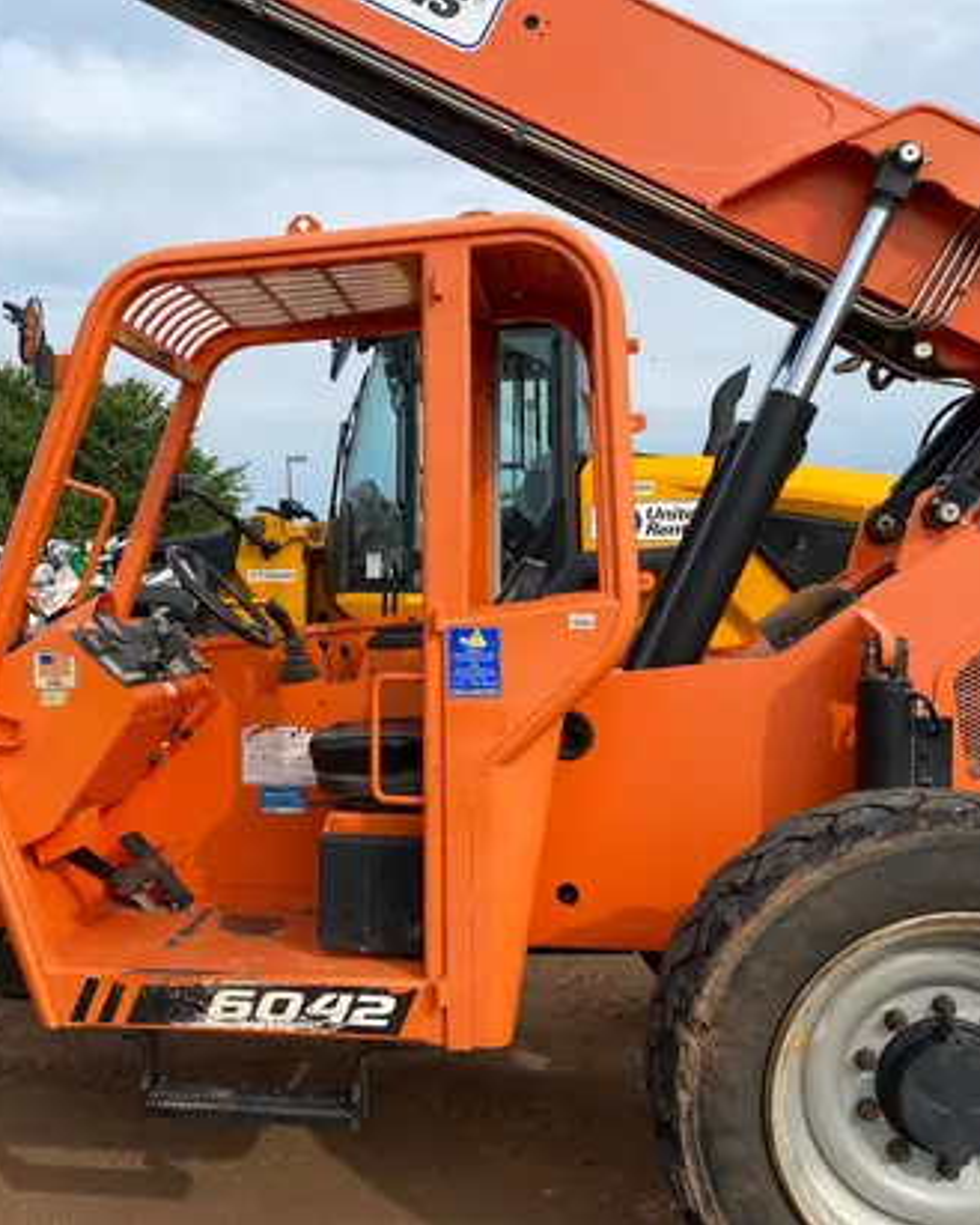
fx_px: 1232
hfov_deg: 43.3
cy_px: 612
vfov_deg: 52.8
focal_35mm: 34
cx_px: 417
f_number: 1.8
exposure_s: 1/1701
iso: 32
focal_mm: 4.25
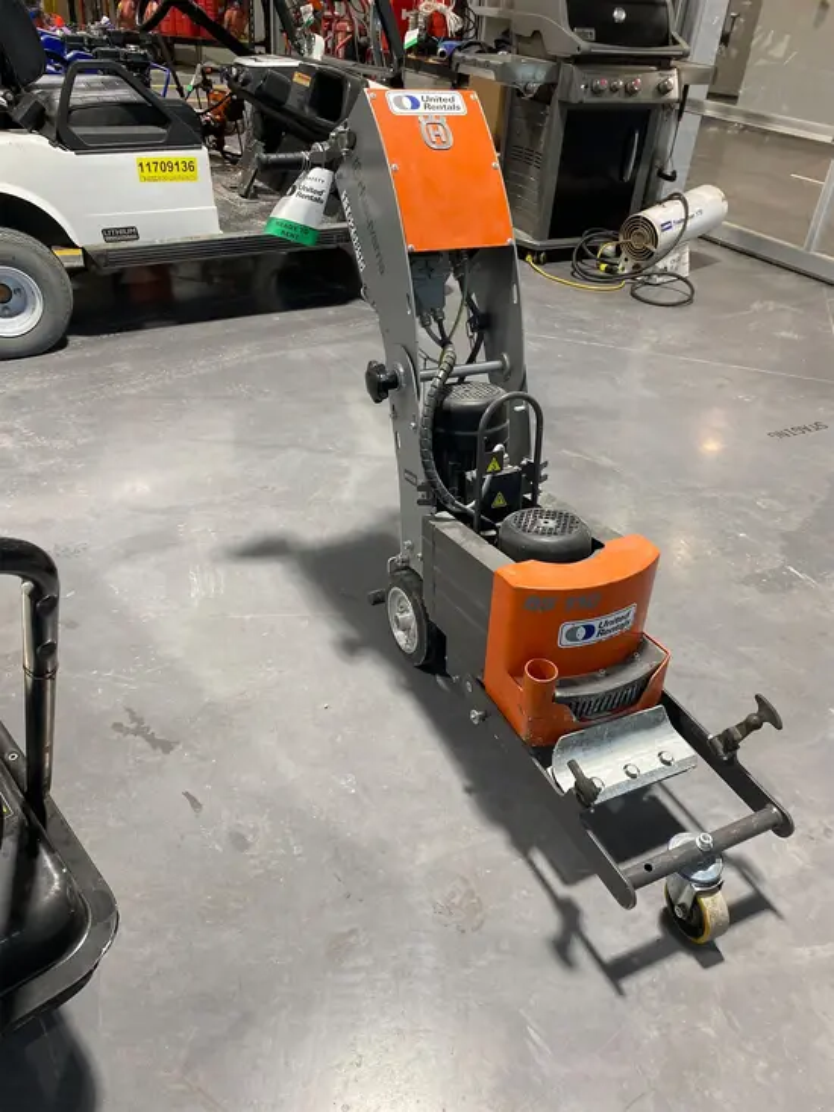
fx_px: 835
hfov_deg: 53.1
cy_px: 556
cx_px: 417
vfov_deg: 67.3
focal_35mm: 26
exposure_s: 1/60
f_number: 1.8
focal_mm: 4.25
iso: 100
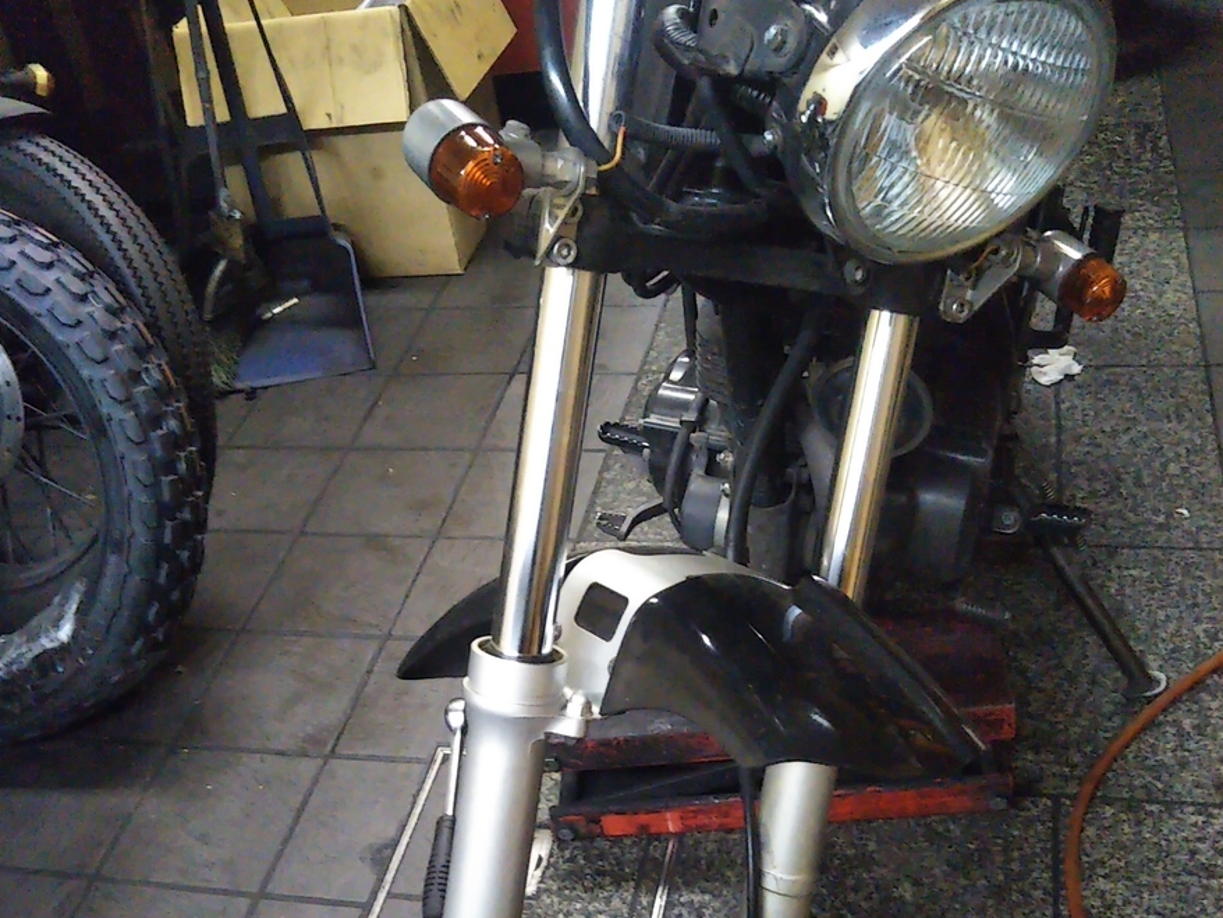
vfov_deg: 34.8
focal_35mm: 41
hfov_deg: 45.8
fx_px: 1449
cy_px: 610
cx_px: 623
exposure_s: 1/23
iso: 836
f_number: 2.2
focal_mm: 4
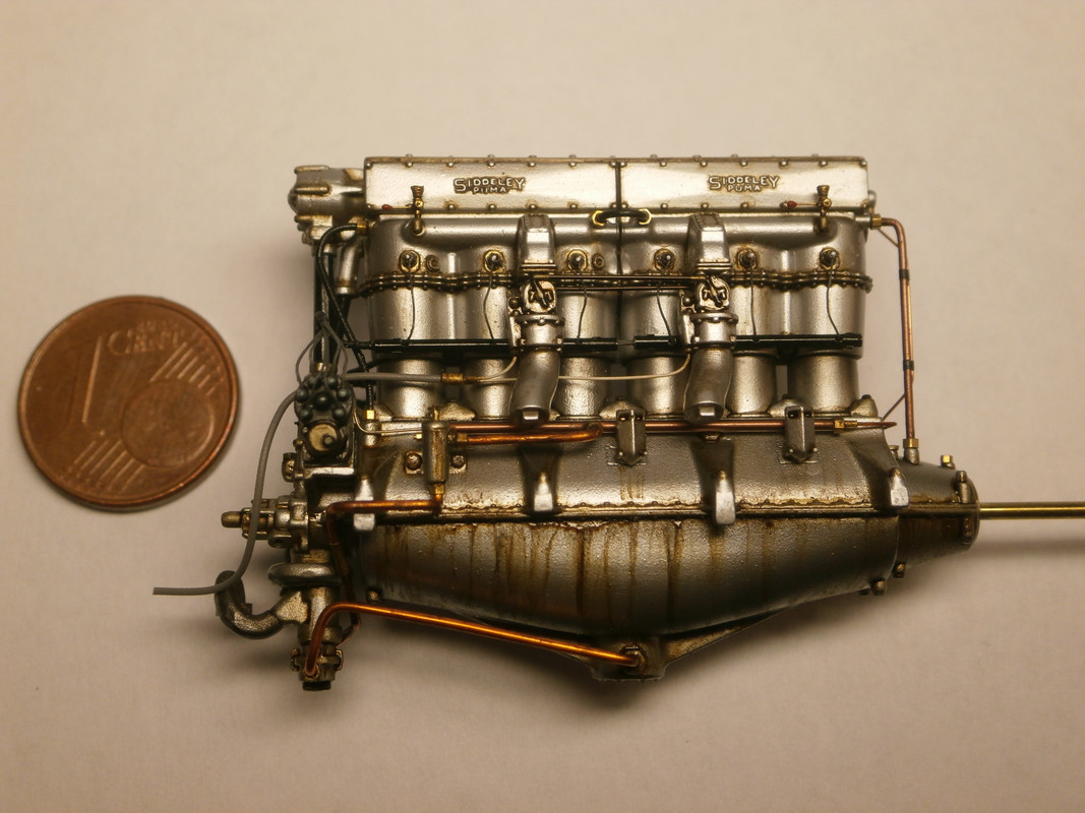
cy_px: 406
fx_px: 1473
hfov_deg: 40.4
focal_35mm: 47
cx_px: 542
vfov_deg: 30.9
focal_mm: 8.3
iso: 100
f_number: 3.4
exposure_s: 1/200
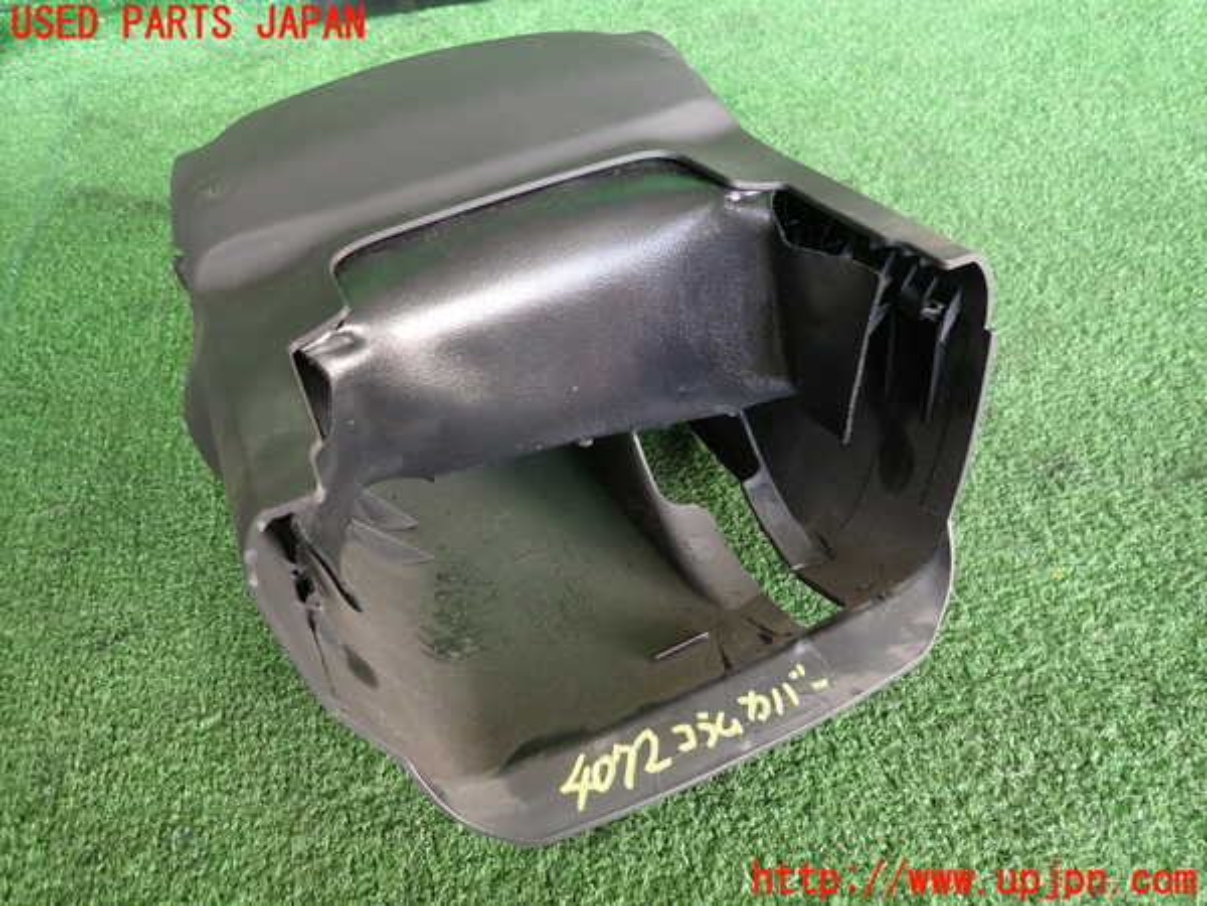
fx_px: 872
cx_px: 604
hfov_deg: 69.4
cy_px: 453
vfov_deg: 54.9
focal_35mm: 25
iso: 200
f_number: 2
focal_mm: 4.5
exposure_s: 1/50
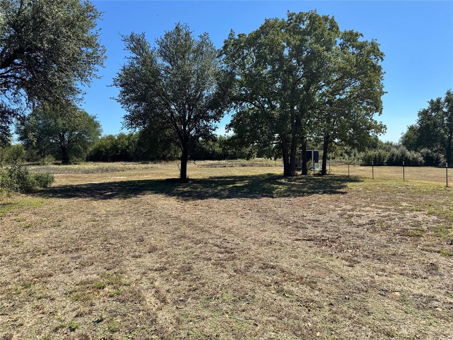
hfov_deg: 71.6
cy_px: 170
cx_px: 226
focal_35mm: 24
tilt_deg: -3.9
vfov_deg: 56.8
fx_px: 314
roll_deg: +0.9
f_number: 1.78
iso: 80
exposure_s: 1/3413
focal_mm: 6.76
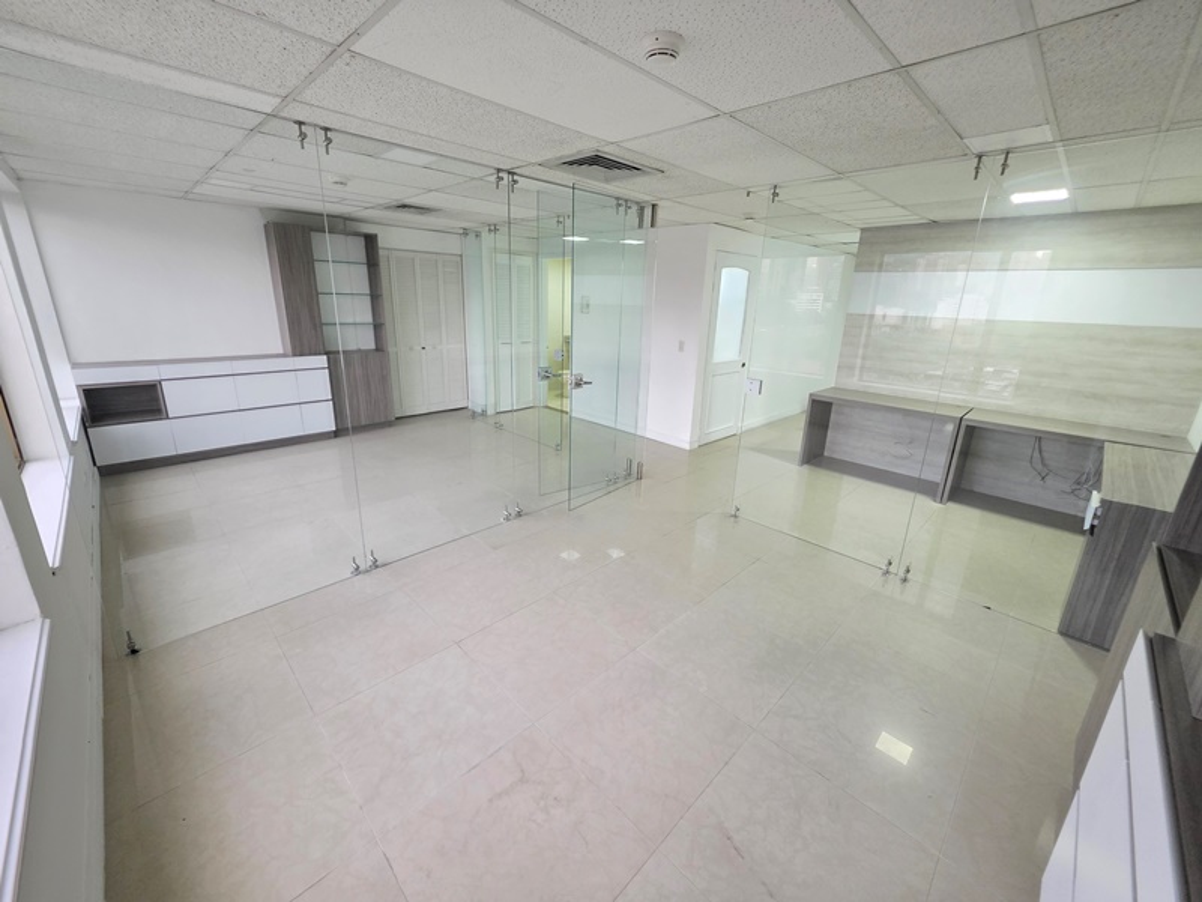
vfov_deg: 89.9
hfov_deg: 106.2
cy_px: 451
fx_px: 451
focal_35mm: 13
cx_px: 601
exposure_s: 1/60
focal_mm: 2.2
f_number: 1.9
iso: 640
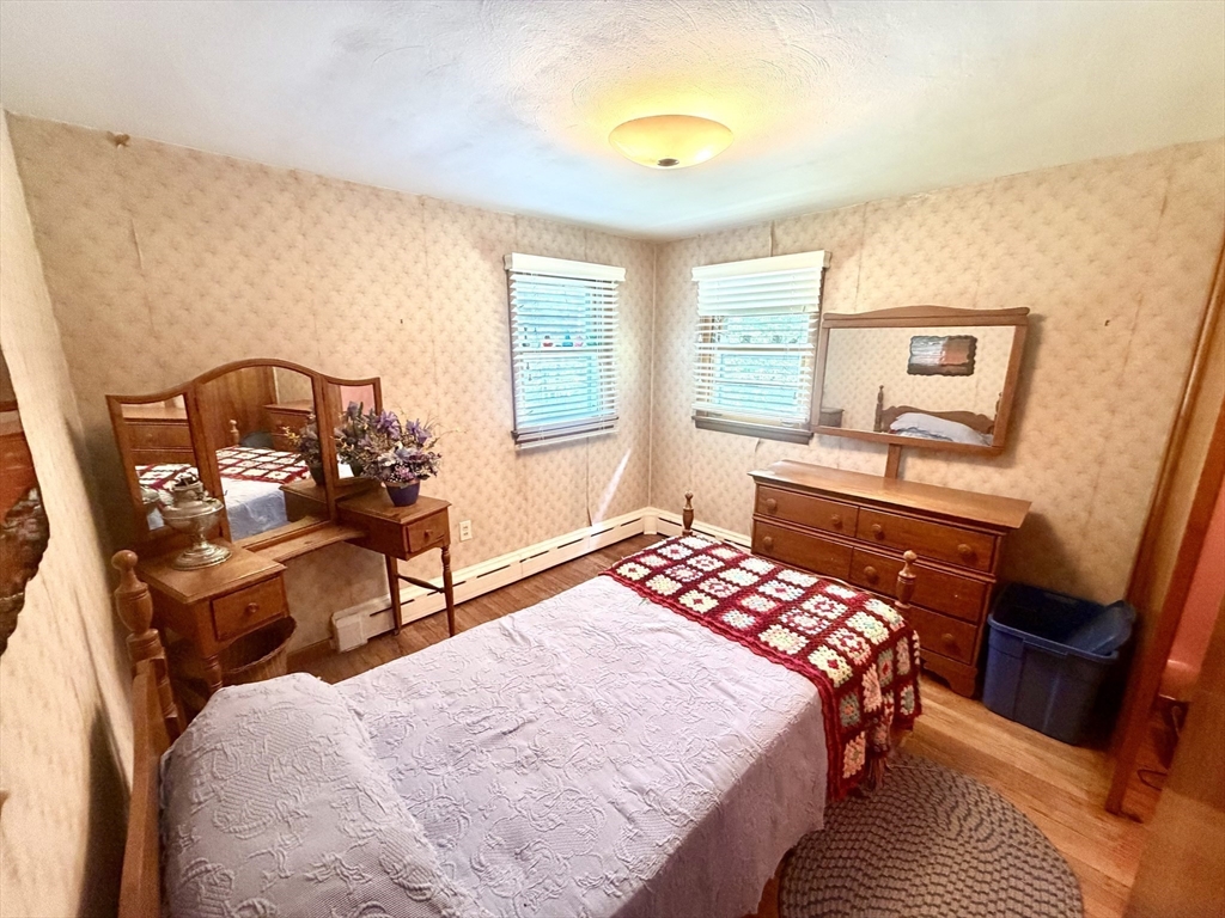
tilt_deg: -13.2
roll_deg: +0.5
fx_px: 495
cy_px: 459
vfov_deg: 85.7
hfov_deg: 102.1
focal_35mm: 14
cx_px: 612
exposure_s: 1/60
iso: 400
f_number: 2.2
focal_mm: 2.22
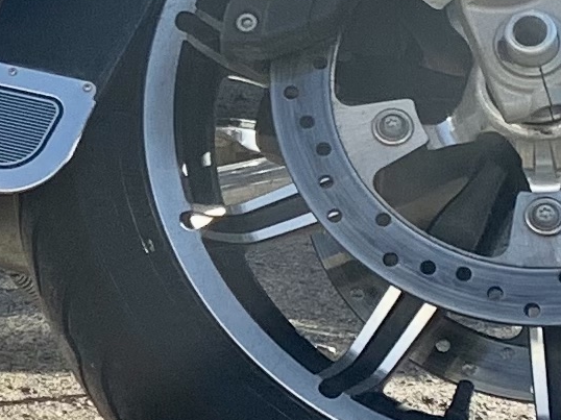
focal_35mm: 195
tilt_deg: -2.6
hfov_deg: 9.3
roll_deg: +1.8
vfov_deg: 7.6
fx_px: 3159
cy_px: -57
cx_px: -706
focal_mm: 4.25
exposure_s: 1/894
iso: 25
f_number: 1.8
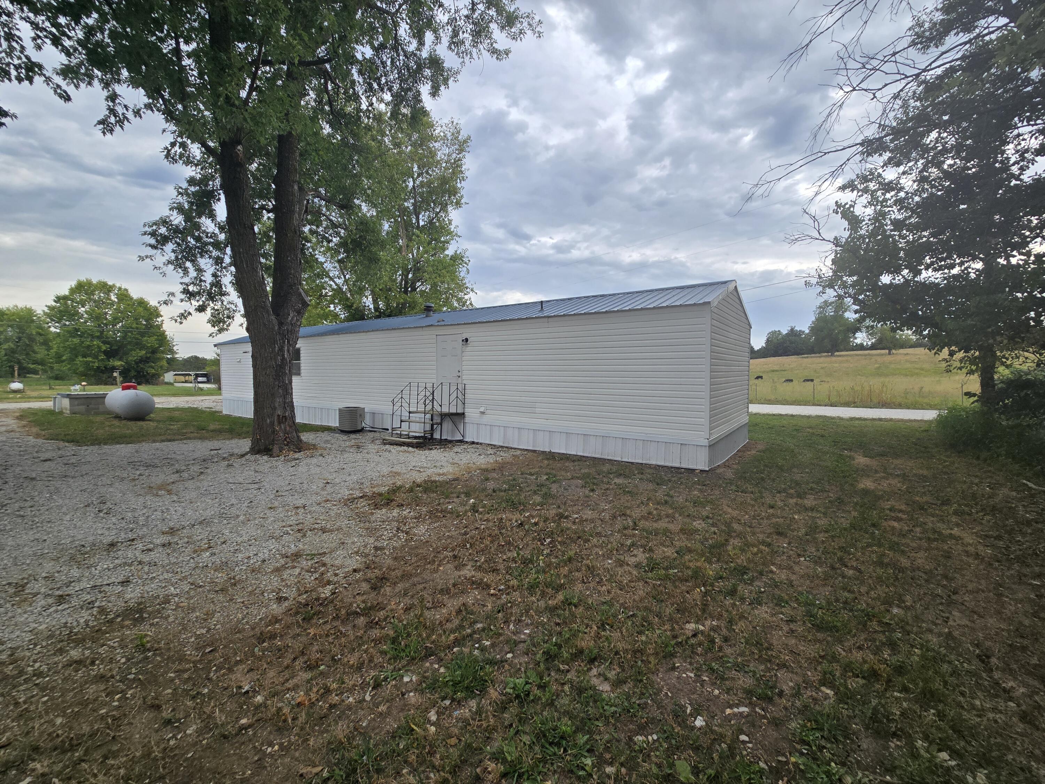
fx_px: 392
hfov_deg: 106.2
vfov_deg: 89.9
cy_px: 392
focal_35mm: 13
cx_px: 522
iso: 50
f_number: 2.2
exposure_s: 1/594
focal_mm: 2.2
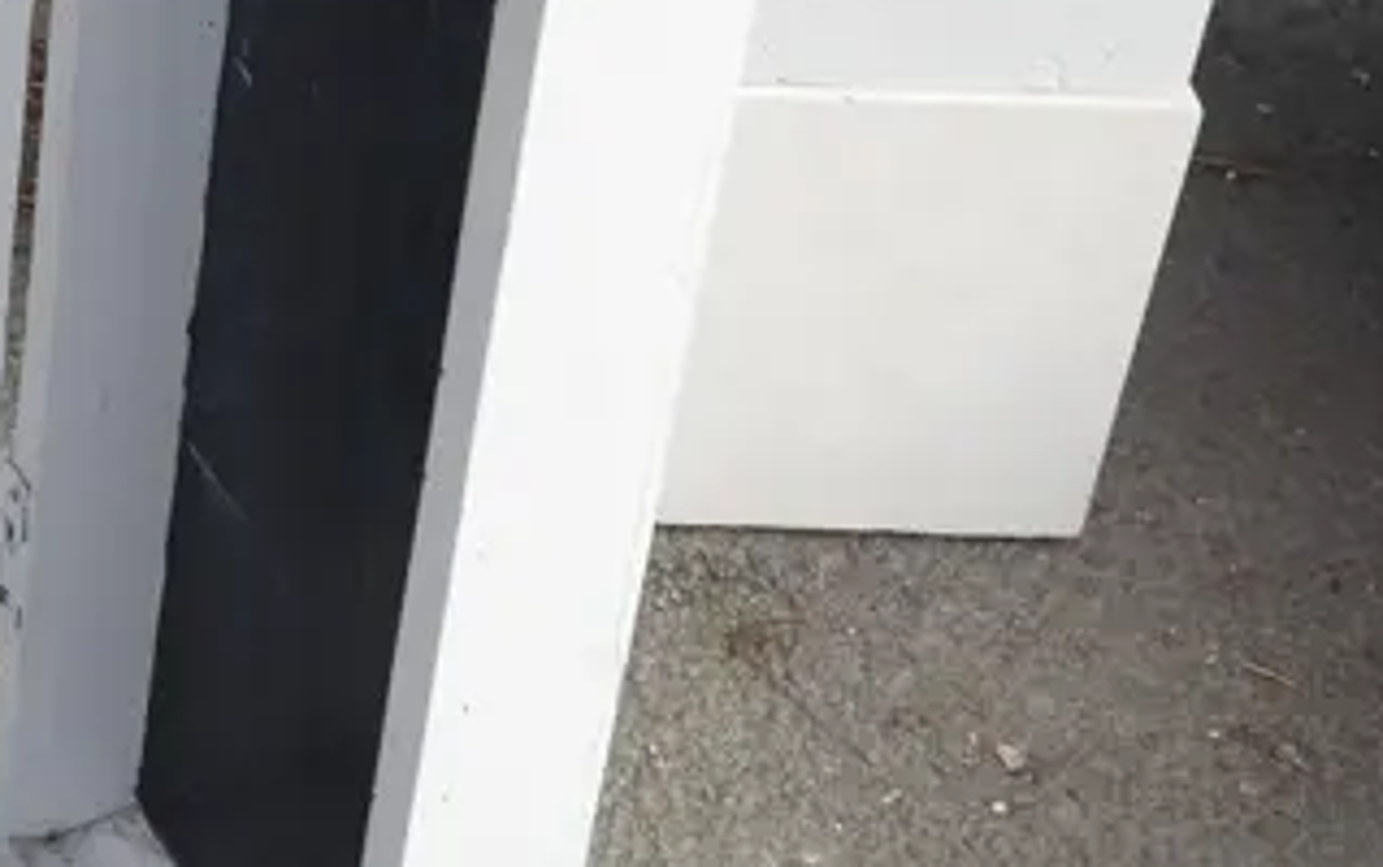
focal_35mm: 102
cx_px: -650
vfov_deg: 12.6
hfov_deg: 18.3
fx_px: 3848
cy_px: -132
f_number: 5.6
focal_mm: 15
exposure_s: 1/250
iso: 200
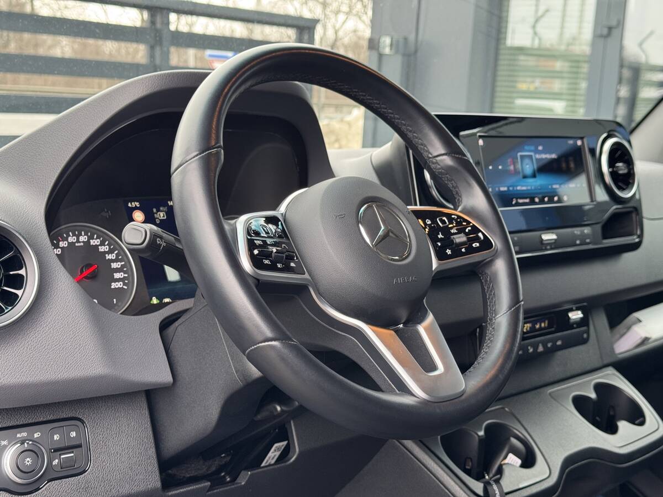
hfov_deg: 39.7
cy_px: 248
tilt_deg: -10.1
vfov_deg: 30.3
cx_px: 332
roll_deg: -2.8
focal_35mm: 48
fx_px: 919
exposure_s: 1/69
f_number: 1.78
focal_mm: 6.76
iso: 100
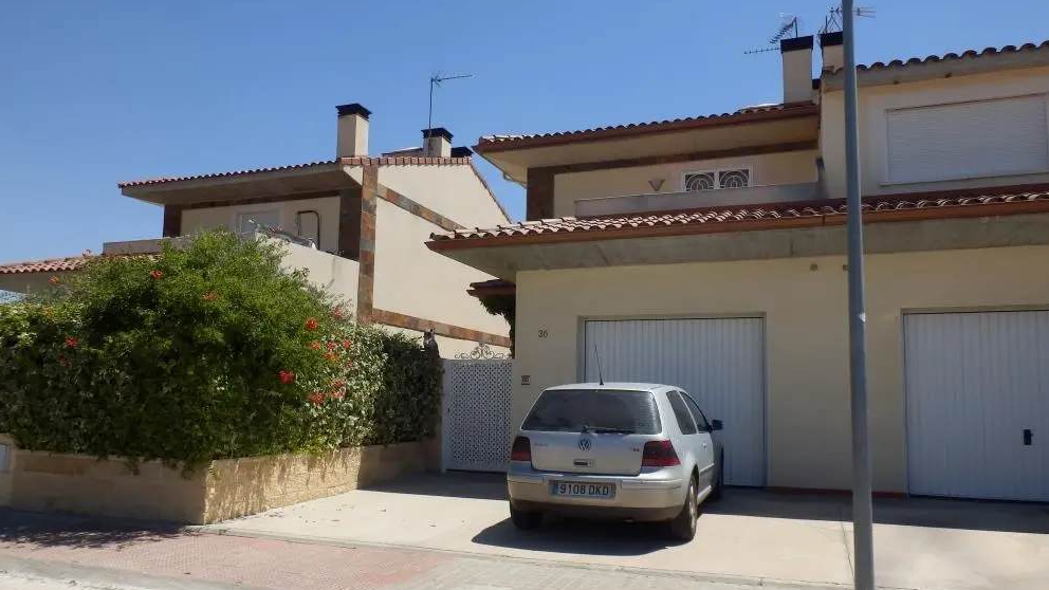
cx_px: 521
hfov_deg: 69.9
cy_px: 333
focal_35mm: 27
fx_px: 751
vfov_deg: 42.8
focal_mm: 4.2
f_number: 7.9
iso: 80
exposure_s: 1/160
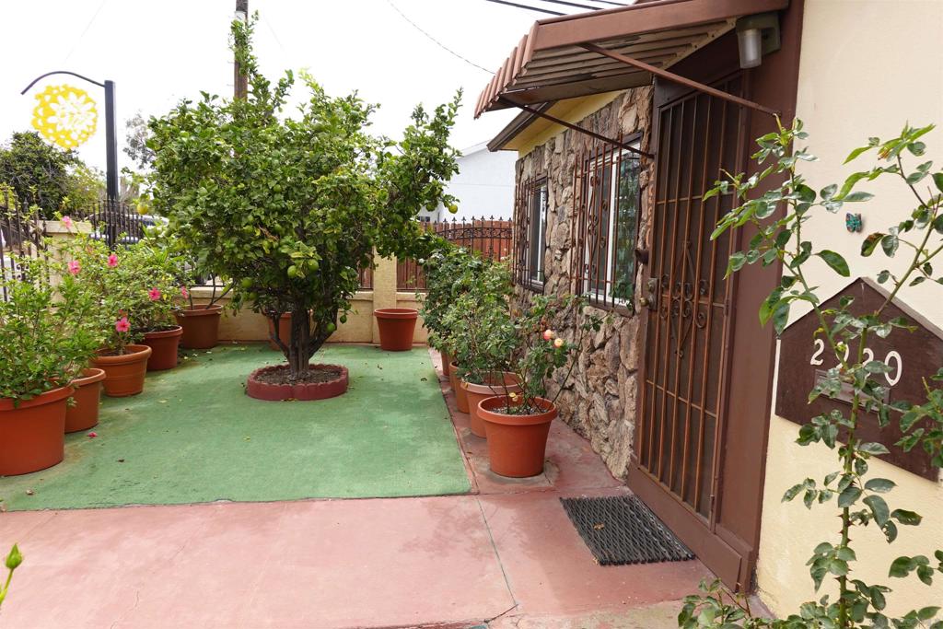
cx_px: 472
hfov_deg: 73.7
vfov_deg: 53.1
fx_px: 629
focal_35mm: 24
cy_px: 314
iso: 100
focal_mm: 9
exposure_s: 1/200
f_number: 4.5
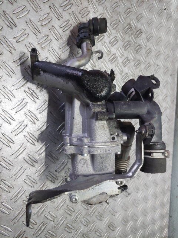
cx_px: 89
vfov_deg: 69.4
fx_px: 171
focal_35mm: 25
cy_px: 119
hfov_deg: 54.9
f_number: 1.8
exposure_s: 1/100
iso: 125
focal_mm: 5.23
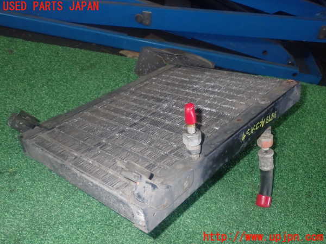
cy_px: 122
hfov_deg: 51.4
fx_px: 339
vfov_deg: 39.7
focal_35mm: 36
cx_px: 163
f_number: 7.1
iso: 800
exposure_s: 1/40
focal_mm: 6.37
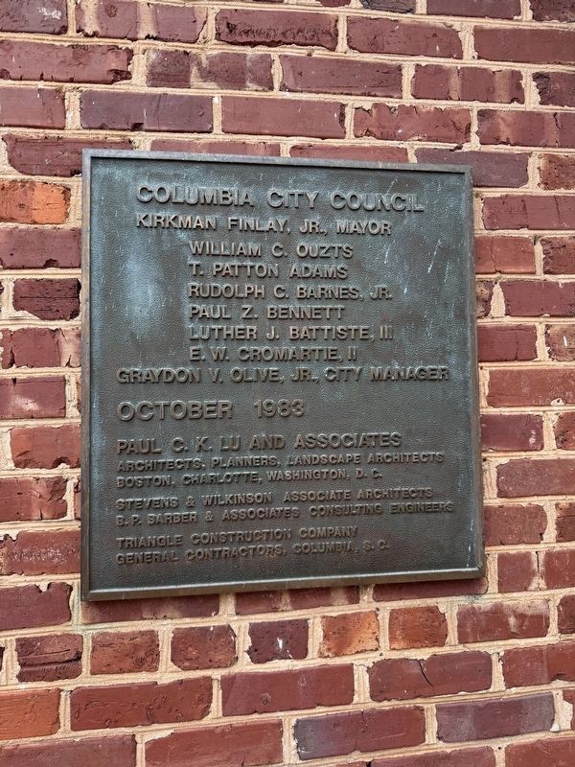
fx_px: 532
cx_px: 288
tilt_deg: +1.9
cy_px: 384
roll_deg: +0.6
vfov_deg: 71.6
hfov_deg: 56.8
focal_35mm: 24
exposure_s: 1/121
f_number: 1.78
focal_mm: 6.76
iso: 200
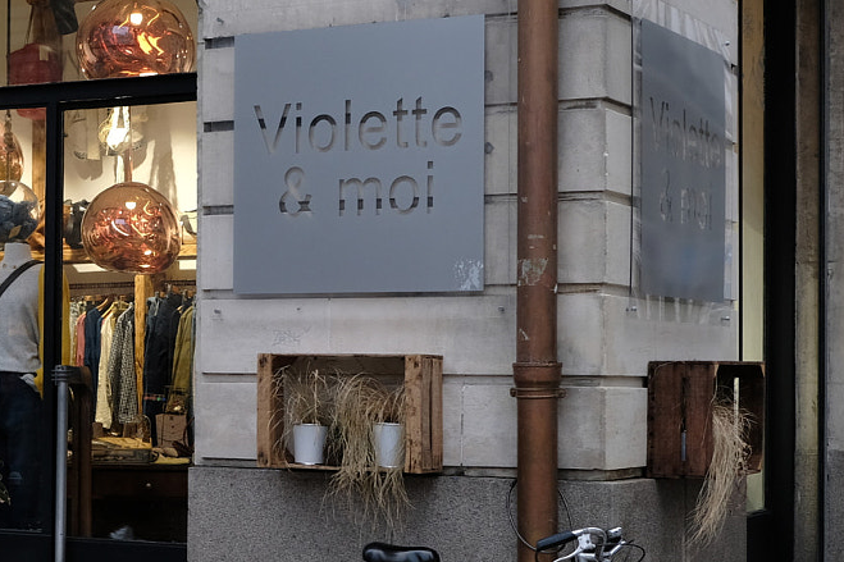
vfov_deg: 16.1
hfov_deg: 23.2
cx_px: 67
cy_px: 323
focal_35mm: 85
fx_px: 1992
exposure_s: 1/60
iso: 500
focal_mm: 23
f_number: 5
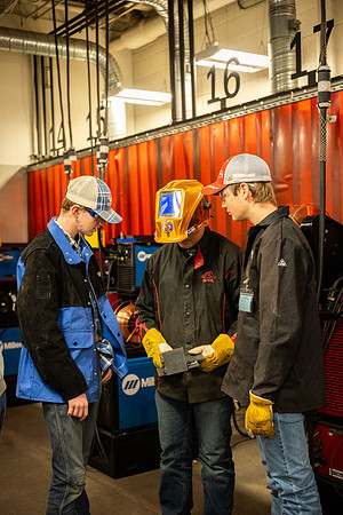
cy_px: 258
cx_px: 172
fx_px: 643
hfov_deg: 29.9
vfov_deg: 43.6
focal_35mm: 45
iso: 640
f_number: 2.8
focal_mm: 45
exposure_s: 1/200
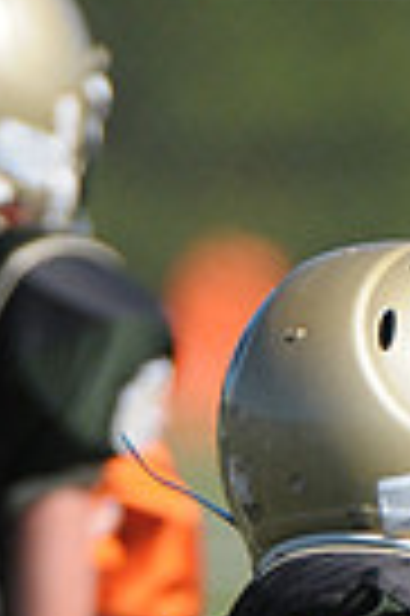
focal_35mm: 2548
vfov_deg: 0.8
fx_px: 43635
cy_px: 1160
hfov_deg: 0.5
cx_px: 273
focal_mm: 400
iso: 640
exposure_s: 1/4000
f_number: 4
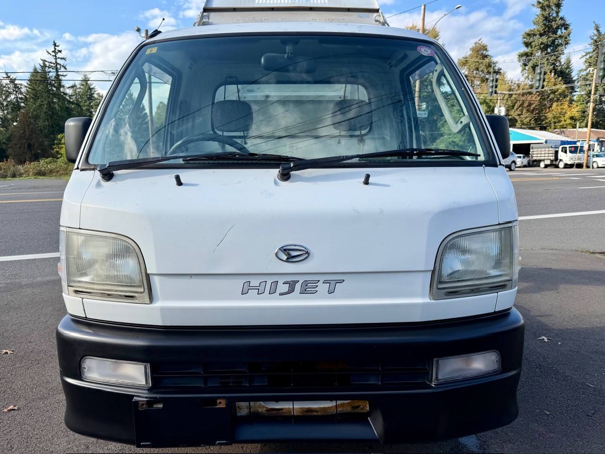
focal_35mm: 24
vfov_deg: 56.8
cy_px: 227
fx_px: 419
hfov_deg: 71.6
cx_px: 302
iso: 80
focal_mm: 6.76
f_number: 1.78
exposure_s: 1/2801
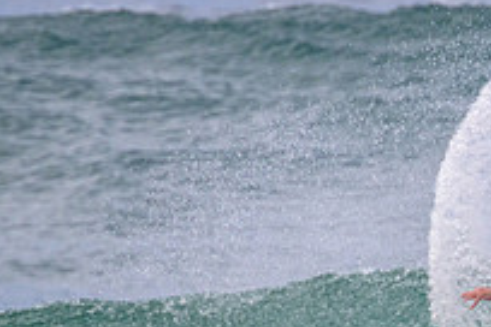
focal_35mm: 2279
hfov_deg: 0.9
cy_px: 393
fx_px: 31081
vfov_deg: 0.6
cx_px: 575
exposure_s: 1/2000
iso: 1100
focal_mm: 800
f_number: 11
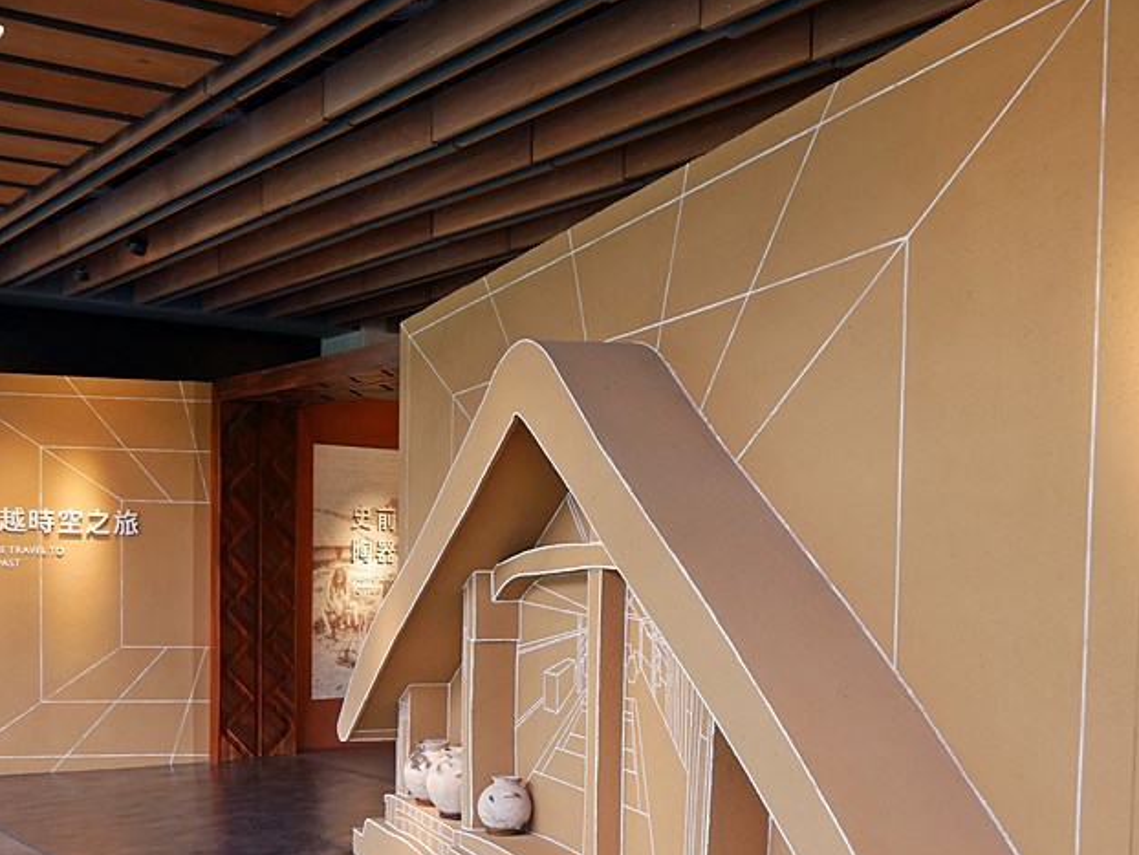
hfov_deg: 42.1
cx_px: 562
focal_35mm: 45
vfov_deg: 31.4
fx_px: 1481
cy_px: 682
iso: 400
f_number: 3.5
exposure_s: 1/60
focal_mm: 14
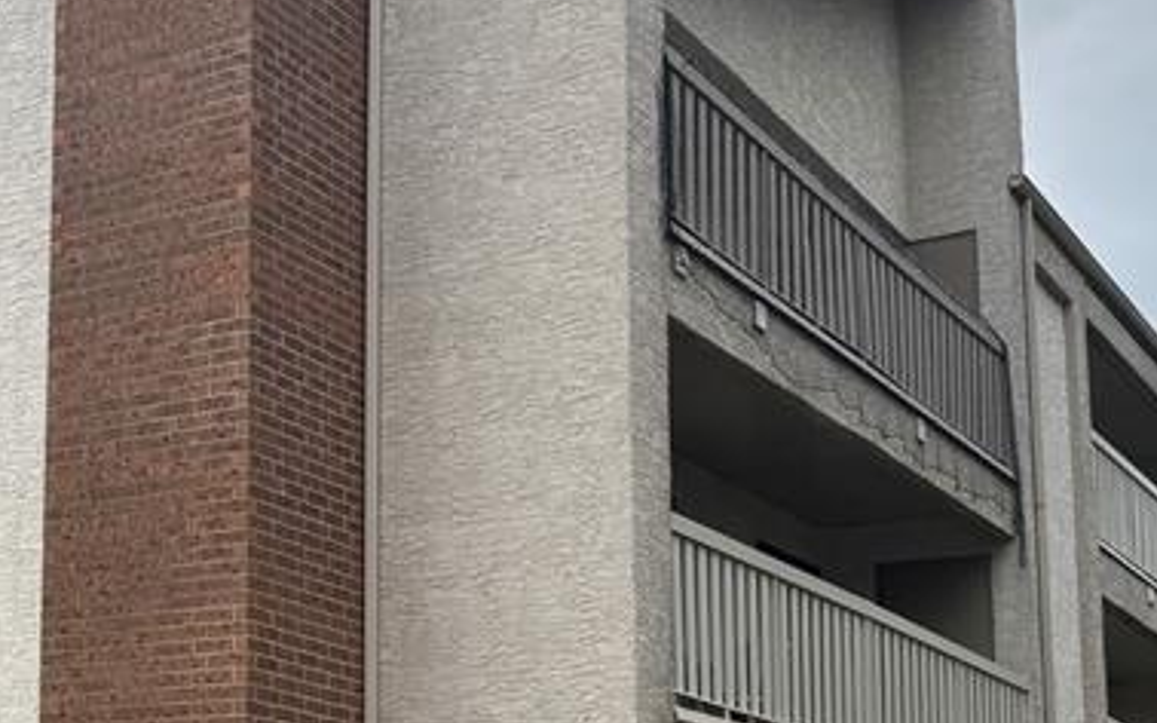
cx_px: 86
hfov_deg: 28.5
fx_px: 2175
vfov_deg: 18.7
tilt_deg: +9.9
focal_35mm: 69
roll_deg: -1.4
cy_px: 588
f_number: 1.78
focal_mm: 6.76
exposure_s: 1/2710
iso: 80
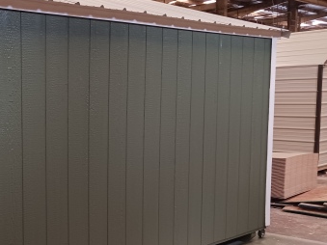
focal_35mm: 51
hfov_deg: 35.0
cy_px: 139
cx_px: 22
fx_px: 482
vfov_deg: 28.5
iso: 250
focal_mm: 4
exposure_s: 1/33.3
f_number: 1.8
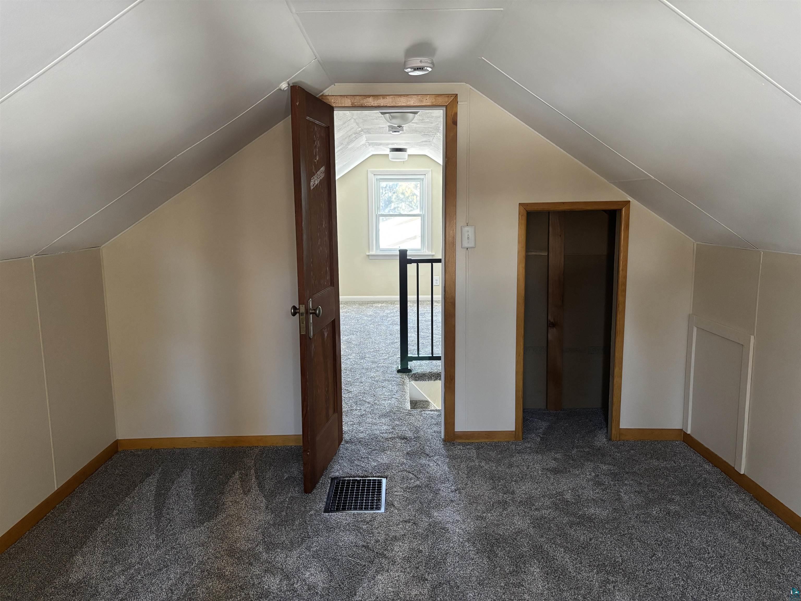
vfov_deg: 53.1
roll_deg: +0.6
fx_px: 602
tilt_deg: -9.3
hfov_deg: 67.3
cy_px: 300
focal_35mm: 26
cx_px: 400
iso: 500
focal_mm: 5.96
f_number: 1.6
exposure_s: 1/60
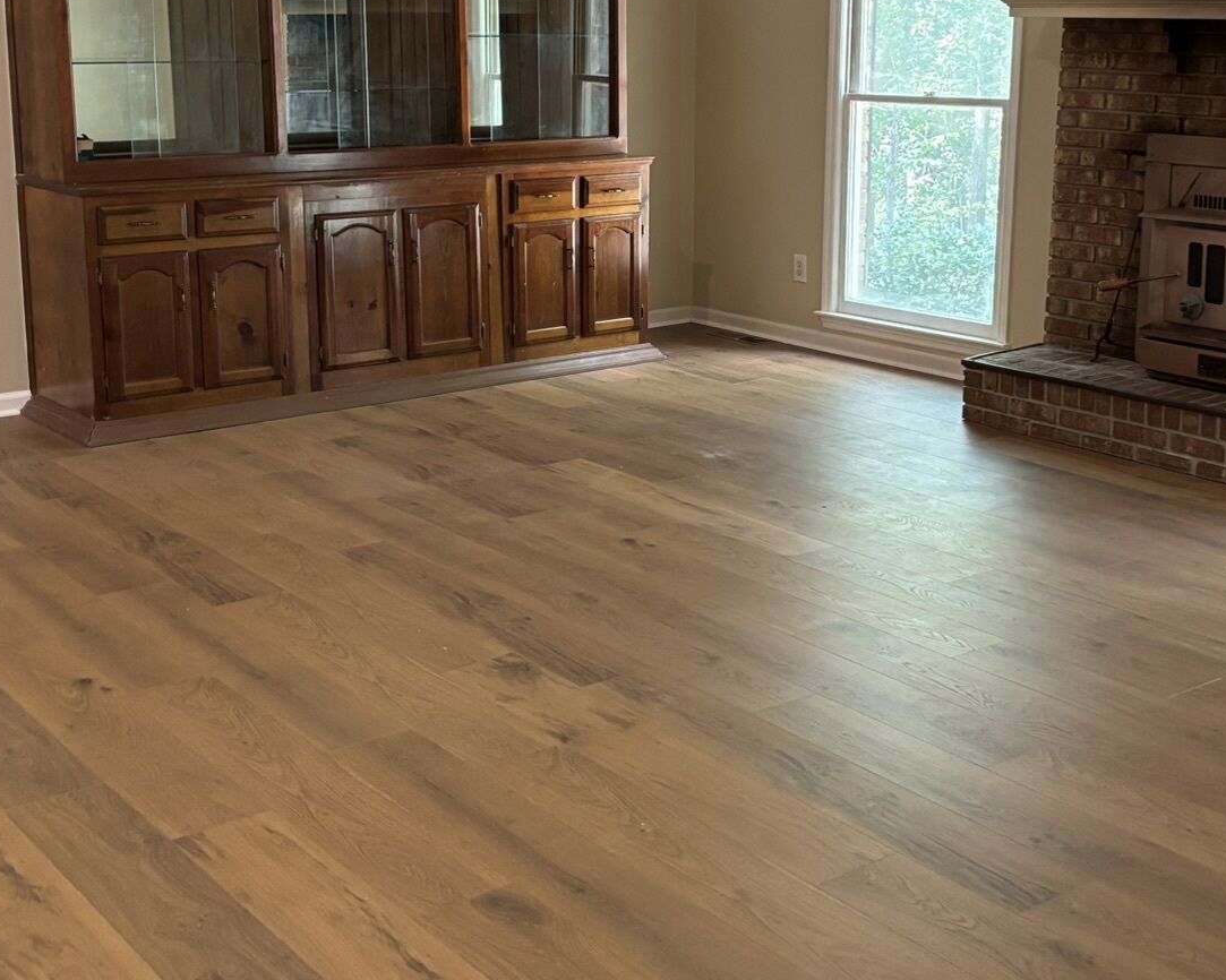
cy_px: 328
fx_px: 1741
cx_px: 661
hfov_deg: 38.8
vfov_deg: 31.2
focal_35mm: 48
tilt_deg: -9.9
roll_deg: -0.2
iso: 400
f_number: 1.6
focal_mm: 5.96
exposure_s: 1/40
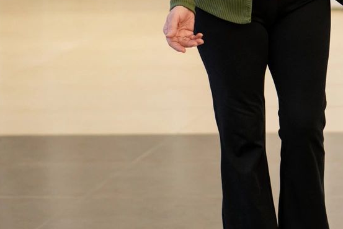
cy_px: -67
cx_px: 472
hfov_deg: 9.5
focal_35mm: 211
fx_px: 2011
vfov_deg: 6.5
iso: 320
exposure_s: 1/125
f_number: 2
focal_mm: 55
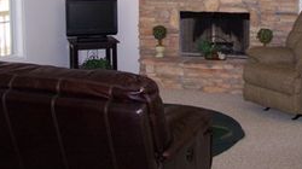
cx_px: 193
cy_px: 4
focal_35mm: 61
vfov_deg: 19.2
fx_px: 488
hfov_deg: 34.2
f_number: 2.8
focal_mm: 6.3
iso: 140
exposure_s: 1/60
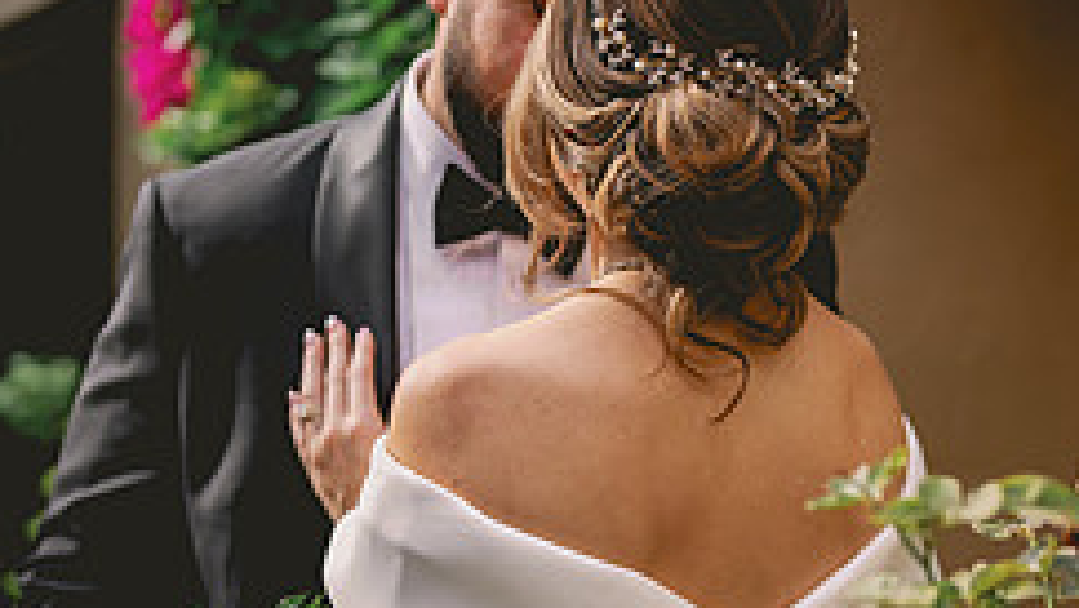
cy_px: 621
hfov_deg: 22.0
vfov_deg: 12.3
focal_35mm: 97
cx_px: 517
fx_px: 2777
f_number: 2
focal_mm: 50
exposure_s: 1/2000
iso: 64
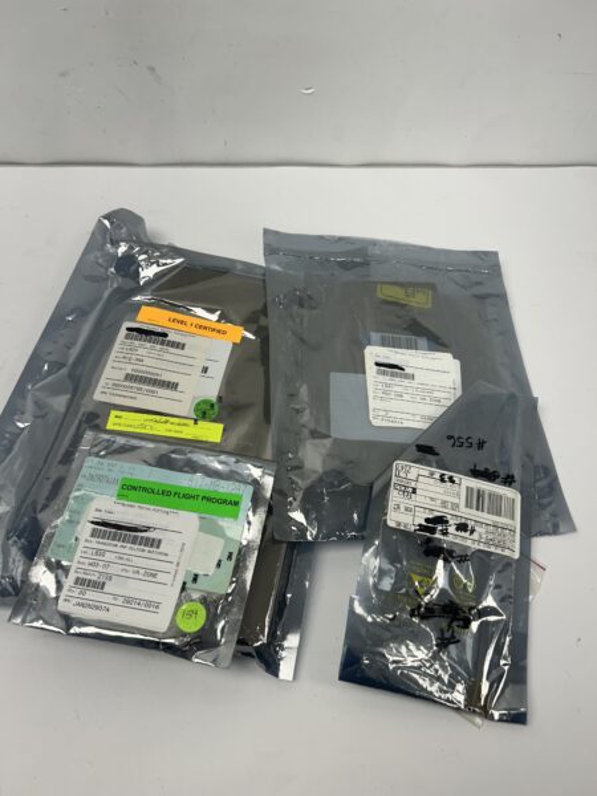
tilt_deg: -59.4
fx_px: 598
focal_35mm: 26
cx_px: 298
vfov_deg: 67.3
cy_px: 398
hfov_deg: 53.1
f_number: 1.5
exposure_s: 1/205
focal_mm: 5.7
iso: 40
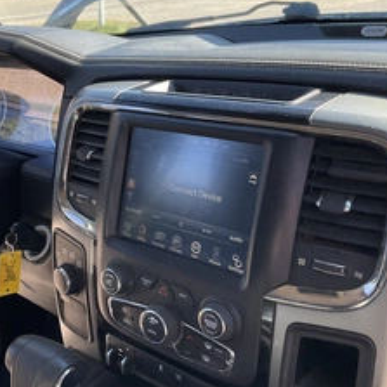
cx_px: 108
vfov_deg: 36.8
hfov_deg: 36.1
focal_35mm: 46
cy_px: 193
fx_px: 582
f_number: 1.8
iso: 20
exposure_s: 1/122
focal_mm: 3
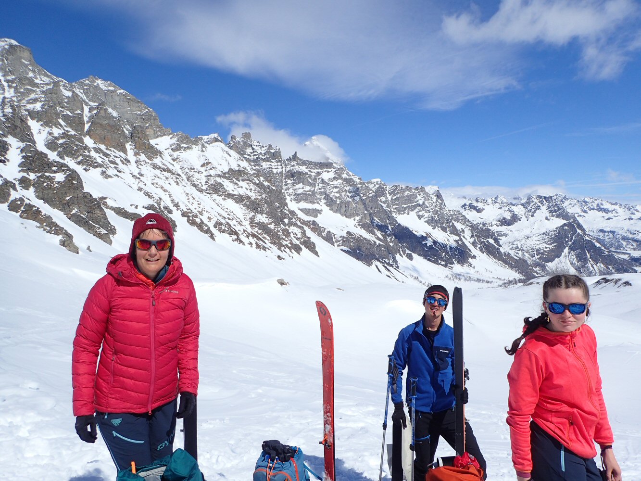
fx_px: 463
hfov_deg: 69.4
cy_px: 240
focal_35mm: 25
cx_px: 320
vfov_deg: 54.9
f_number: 8
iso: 100
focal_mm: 4.5
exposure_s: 1/500
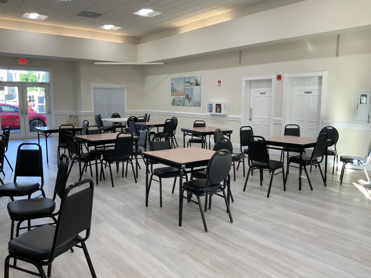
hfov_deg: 61.7
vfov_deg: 48.2
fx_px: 311
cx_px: 186
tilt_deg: -8.9
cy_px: 139
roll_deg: +1.2
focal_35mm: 29
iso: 50
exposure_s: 1/120
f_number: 1.8
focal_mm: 3
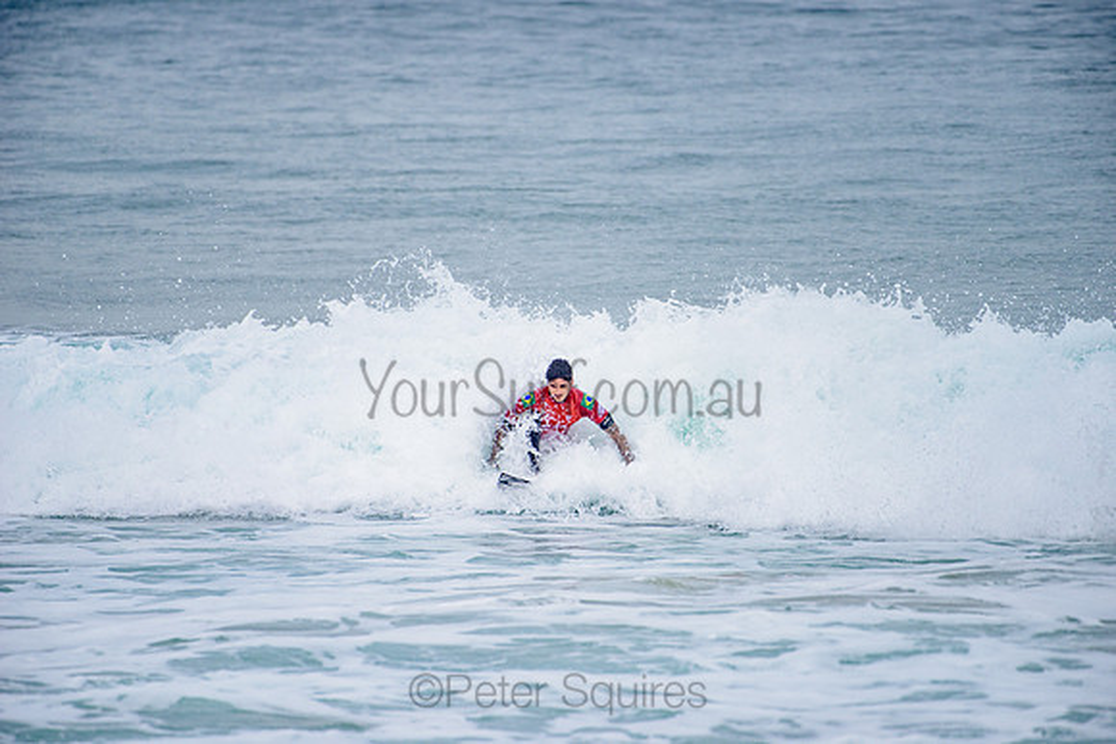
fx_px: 15506
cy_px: 372
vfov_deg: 2.8
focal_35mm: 500
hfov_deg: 4.1
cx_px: 558
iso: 400
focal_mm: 500
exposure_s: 1/2000
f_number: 5.6
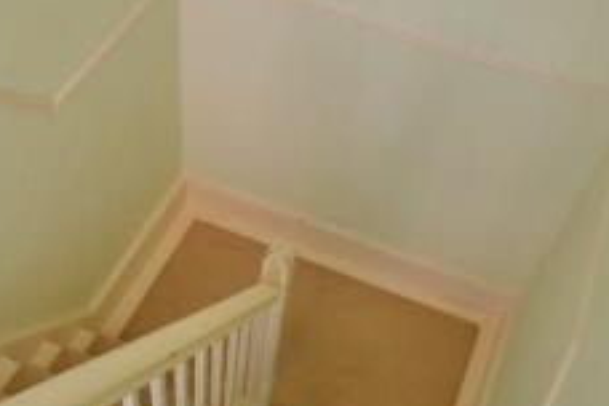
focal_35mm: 43
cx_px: 207
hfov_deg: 44.8
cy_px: 260
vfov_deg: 31.0
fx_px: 727
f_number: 3.5
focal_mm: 10
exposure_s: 1/60
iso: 800
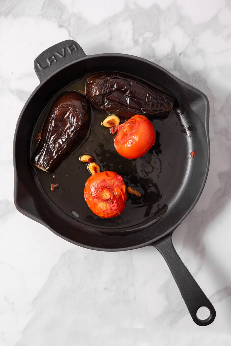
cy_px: 173
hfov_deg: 22.6
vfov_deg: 33.4
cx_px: 116
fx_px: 577
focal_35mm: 60
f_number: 8
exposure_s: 1/5
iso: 100
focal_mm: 60
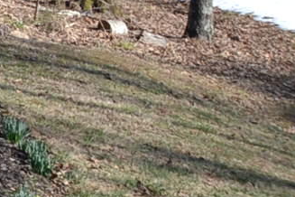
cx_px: -454
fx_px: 1213
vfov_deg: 8.8
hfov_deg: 11.2
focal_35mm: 148
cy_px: -189
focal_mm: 14
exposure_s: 1/200
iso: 100
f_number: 7.1
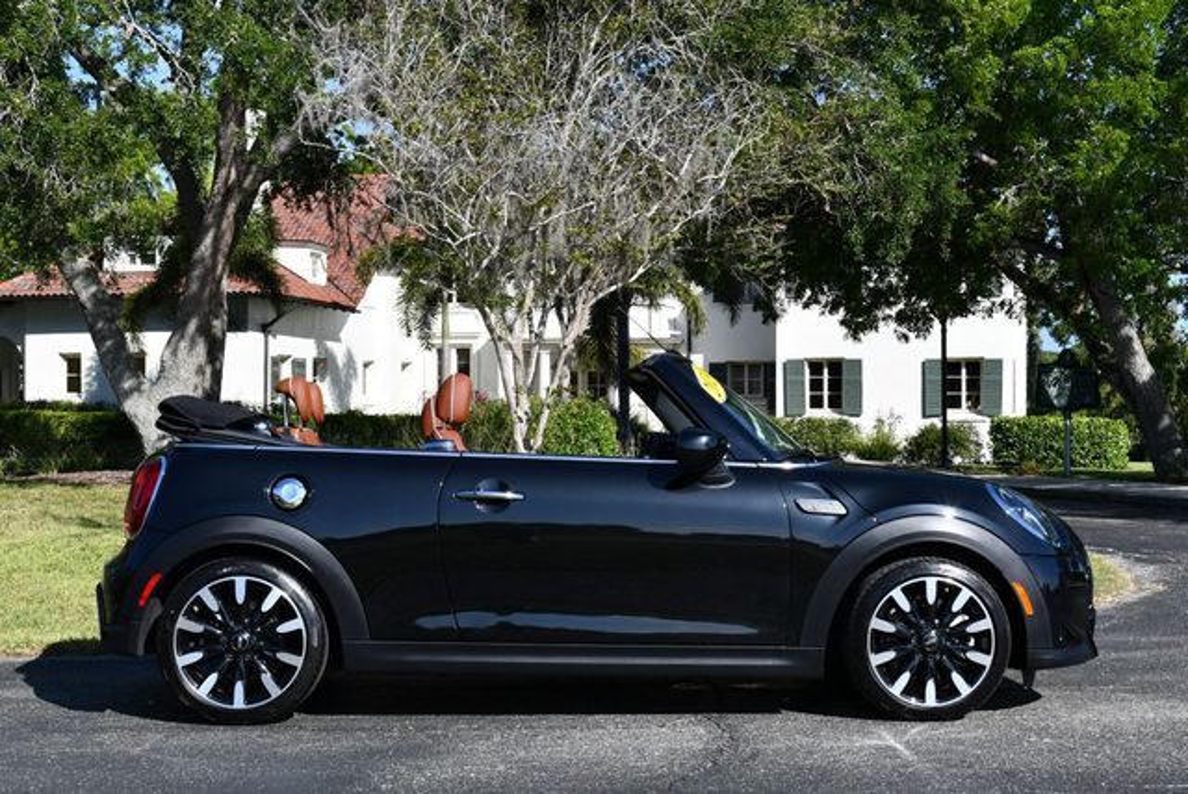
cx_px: 594
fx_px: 1916
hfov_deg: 34.5
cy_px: 397
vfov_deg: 23.4
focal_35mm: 58
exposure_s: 1/250
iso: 110
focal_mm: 29
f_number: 8
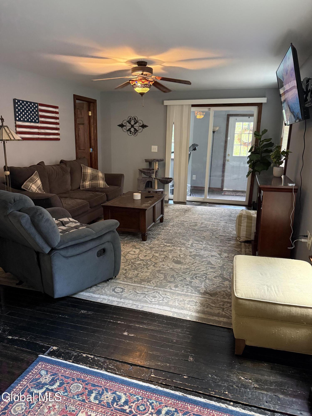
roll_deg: -2.0
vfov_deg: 71.6
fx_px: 288
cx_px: 156
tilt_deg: -13.1
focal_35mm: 24
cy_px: 208
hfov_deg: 56.8
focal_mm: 6.76
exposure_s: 1/60
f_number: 1.78
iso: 640
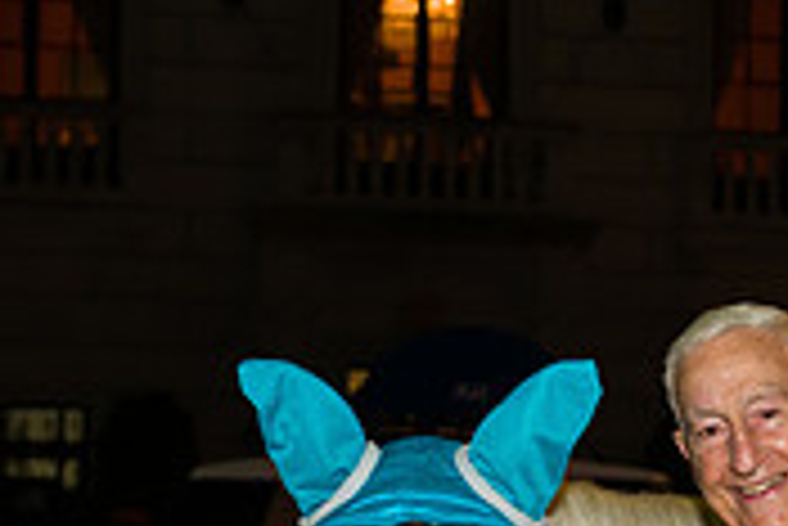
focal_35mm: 106
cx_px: 793
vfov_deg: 12.8
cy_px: 528
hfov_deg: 18.7
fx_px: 2322
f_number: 3.2
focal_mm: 32
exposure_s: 1/125
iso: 1000
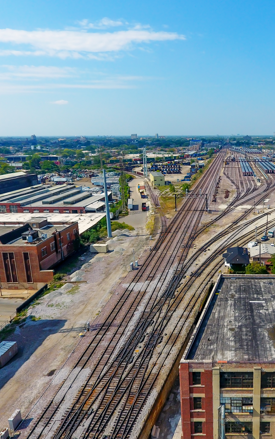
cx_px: 227
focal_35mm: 29
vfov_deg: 64.6
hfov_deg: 41.0
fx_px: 348
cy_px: 218
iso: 100
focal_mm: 3.61
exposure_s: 1/1200
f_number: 2.8
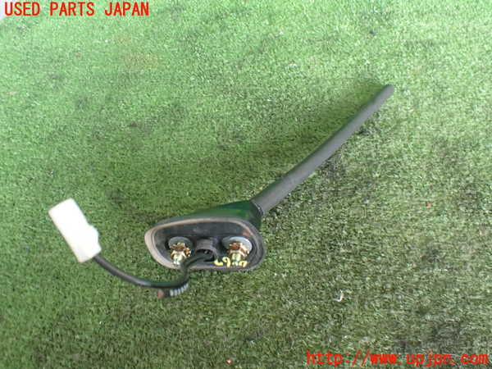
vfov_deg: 46.8
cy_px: 184
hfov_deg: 60.0
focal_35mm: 30
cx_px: 246
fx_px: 426
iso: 800
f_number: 2.3
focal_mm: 5.4
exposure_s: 1/80
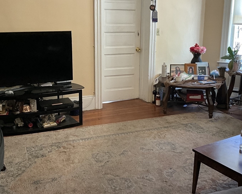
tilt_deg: -10.8
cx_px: 123
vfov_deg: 34.7
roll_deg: -1.1
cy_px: 74
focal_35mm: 43
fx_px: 308
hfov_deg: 42.9
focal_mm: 3
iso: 125
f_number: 1.8
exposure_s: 1/60
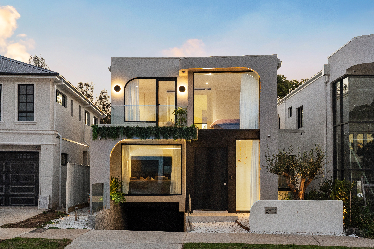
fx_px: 519
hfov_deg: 39.6
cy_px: 124
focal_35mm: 50
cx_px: 187
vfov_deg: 27.0
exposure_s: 1/8
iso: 400
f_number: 8
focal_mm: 50
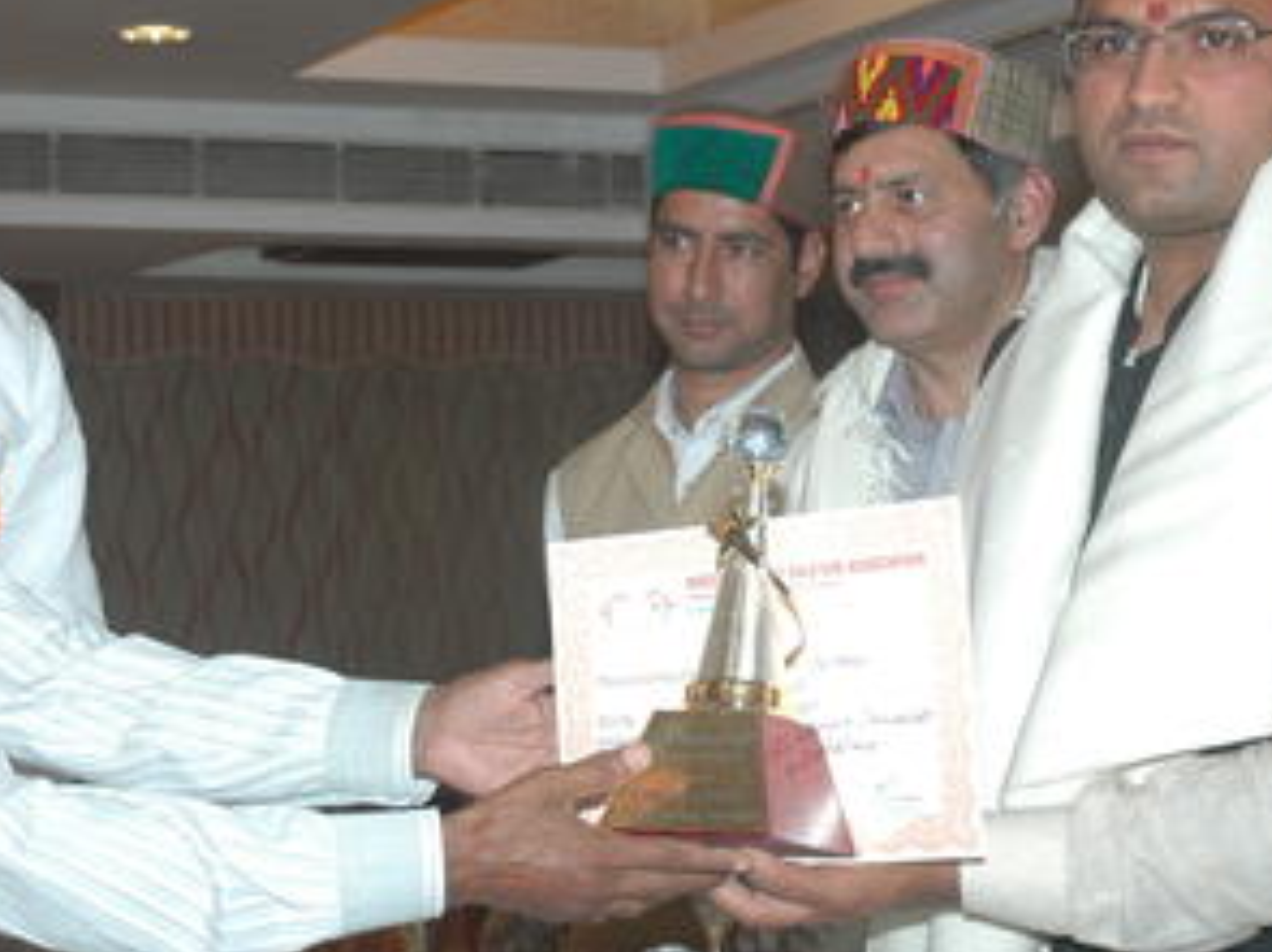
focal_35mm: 91
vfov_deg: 16.2
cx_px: 423
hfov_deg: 21.5
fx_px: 3342
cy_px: 506
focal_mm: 31
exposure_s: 1/60
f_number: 4.5
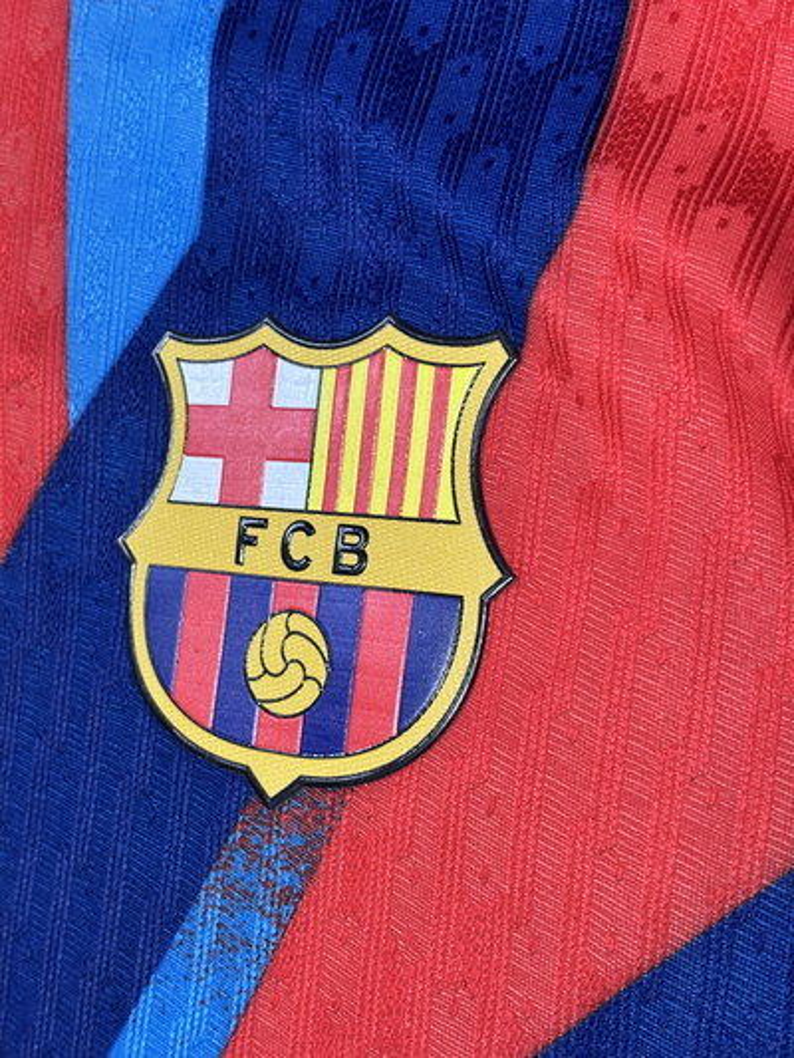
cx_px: 397
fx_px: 1590
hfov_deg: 28.0
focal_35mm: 52
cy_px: 529
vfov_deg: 36.8
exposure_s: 1/33
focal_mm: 5.96
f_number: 1.6
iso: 160
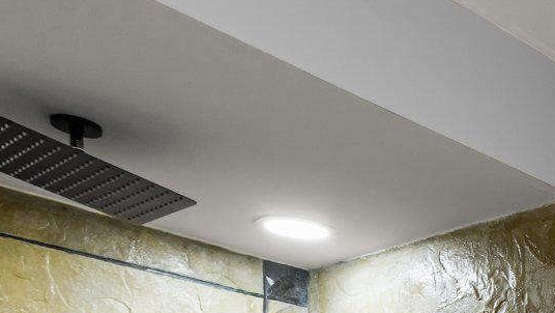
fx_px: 942
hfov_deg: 24.5
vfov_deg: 15.9
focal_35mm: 64
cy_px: 572
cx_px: 858
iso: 400
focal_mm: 16
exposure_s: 1/10
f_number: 8
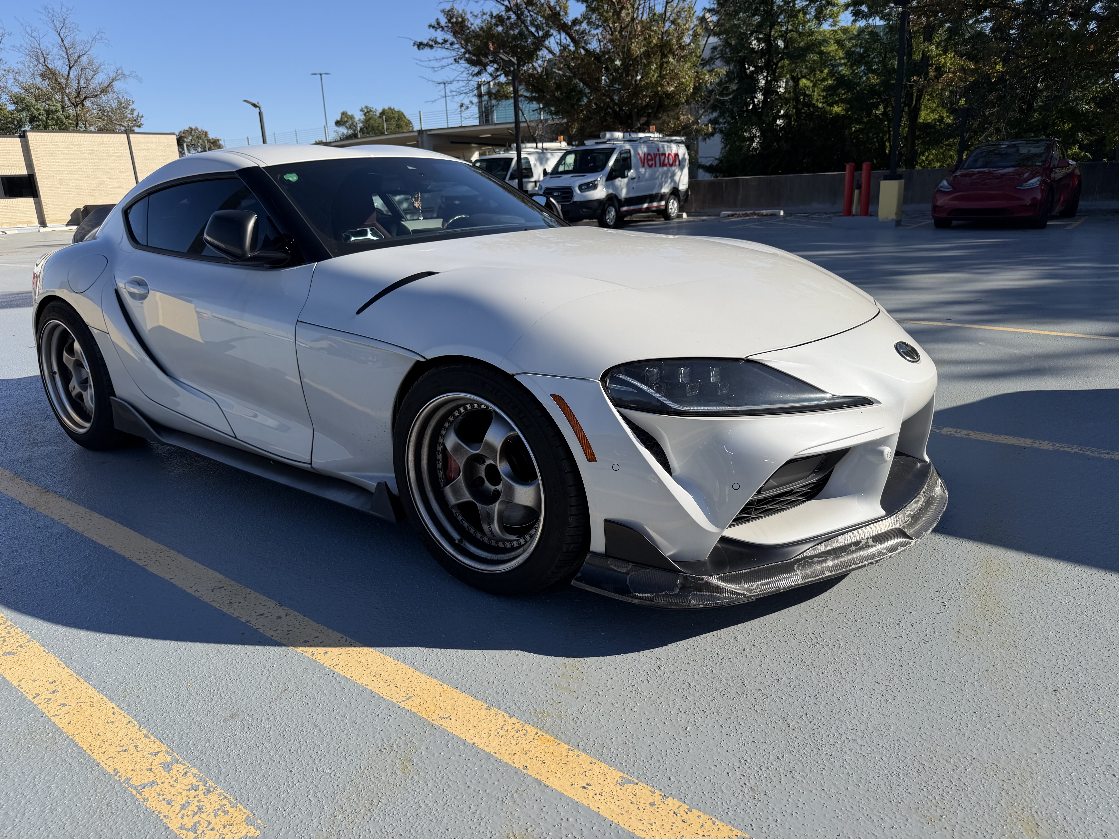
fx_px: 776
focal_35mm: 24
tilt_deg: -17.2
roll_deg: +2.8
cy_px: 420
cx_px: 560
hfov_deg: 71.6
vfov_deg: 56.8
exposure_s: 1/4673
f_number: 1.78
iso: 80
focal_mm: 6.76
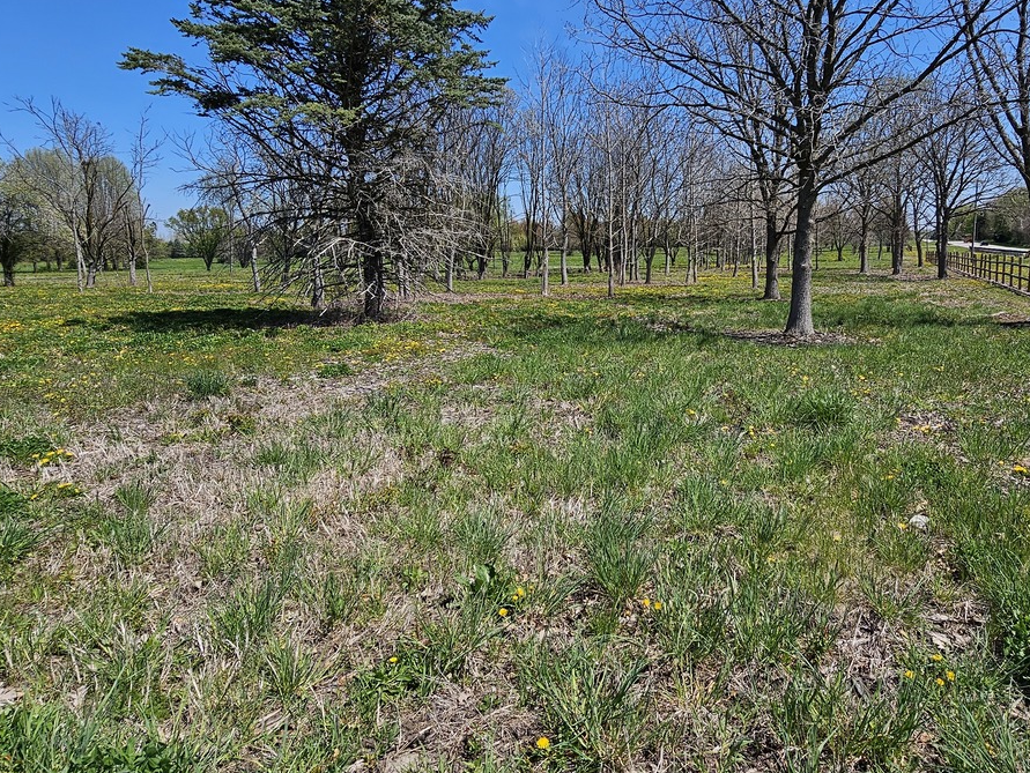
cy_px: 330
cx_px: 612
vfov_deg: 63.2
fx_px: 625
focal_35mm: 21
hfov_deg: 78.2
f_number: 2.2
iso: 50
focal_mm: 2.2
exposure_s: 1/2708
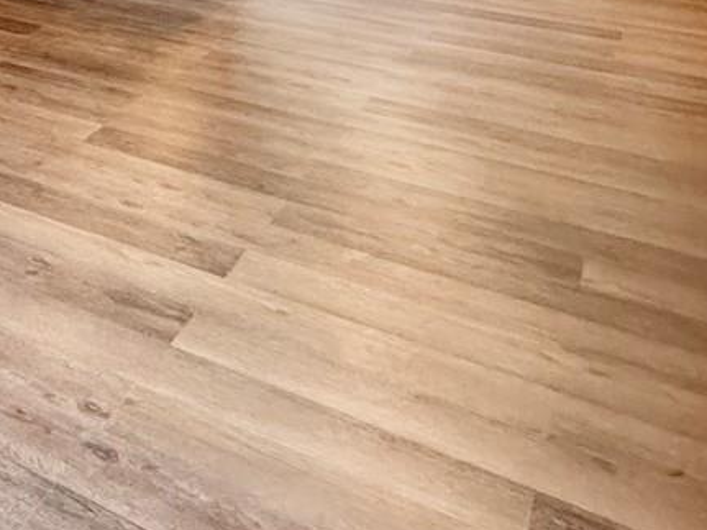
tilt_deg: +2.2
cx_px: -238
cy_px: -315
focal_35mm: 52
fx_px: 1062
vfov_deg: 22.0
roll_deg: -0.7
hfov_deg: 29.0
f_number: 2.2
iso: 320
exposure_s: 1/120
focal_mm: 2.22
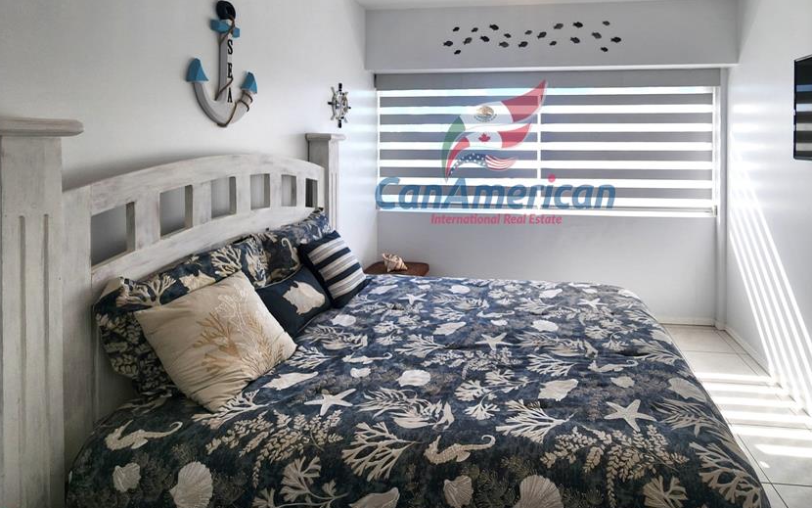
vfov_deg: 65.5
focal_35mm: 17
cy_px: 155
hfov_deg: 93.0
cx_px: 492
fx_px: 376
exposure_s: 1/180
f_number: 2.2
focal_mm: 2.2
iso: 50
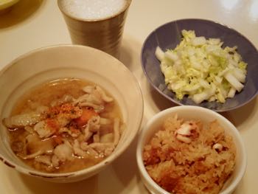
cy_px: 97
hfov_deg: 40.4
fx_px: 351
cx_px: 129
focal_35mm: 47
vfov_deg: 30.9
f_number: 2.8
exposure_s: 1/125
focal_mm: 8.5
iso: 1600
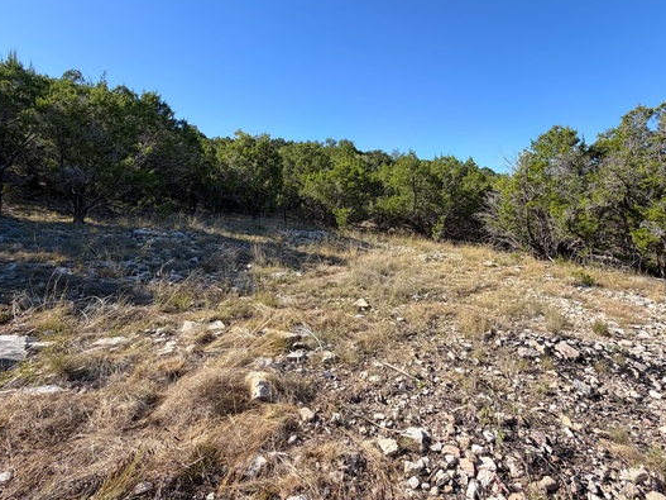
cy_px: 216
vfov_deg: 74.3
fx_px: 327
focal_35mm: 17
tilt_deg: +0.0
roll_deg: +2.5
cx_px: 366
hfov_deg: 90.7
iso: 32
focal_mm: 2.22
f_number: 2.2
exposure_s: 1/770
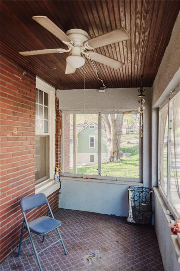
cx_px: 90
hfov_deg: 53.1
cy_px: 136
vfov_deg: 73.8
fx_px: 180
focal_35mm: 24
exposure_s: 1/160
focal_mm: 24
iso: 80
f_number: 2.8
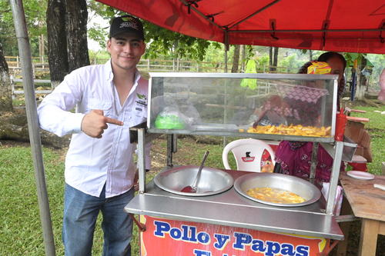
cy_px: 128
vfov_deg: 51.3
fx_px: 267
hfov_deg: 71.5
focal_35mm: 25
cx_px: 192
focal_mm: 17
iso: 4000
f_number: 7.1
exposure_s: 1/800
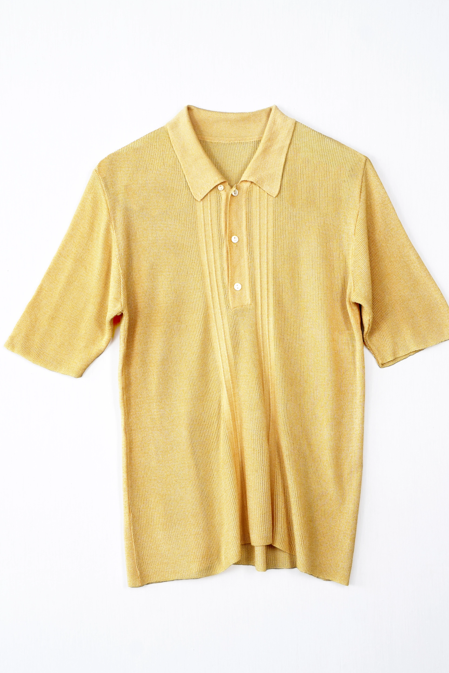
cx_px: 244
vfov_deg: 38.1
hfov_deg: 26.0
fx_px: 972
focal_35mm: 52
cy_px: 388
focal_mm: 30
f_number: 8
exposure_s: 1/50
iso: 400
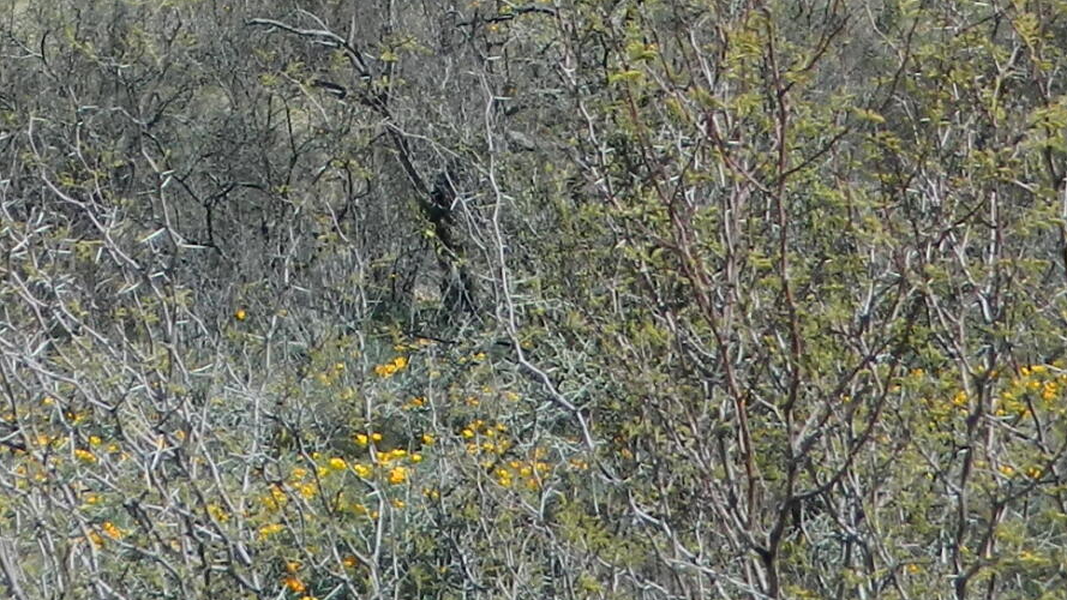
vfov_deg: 10.3
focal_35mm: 114
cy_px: -312
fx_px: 3225
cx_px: 205
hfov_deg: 18.6
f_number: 9.1
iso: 80
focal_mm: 5.6
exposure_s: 1/200
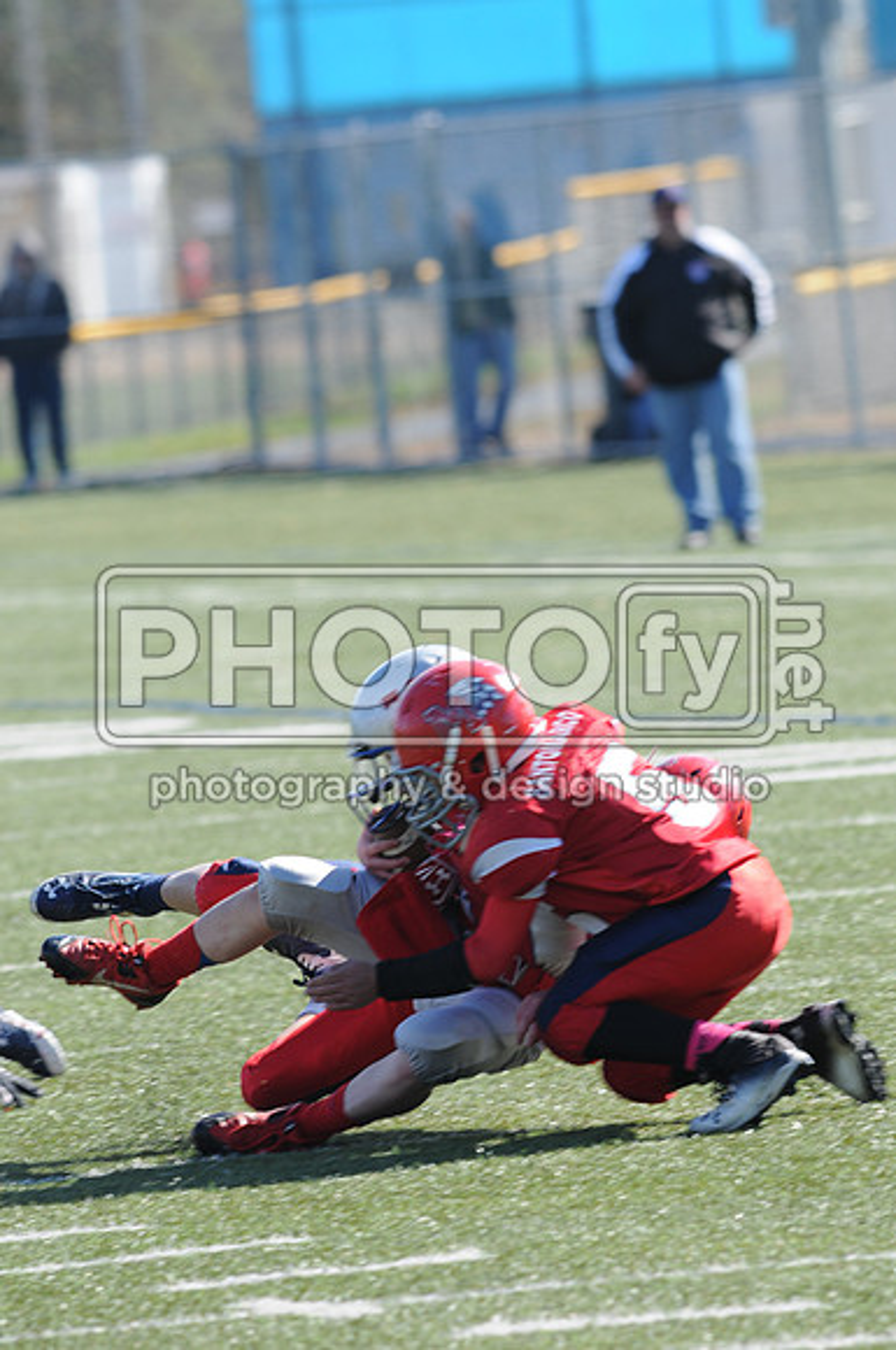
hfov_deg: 3.0
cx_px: 448
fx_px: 16849
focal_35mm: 450
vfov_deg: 4.6
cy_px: 675
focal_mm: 300
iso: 200
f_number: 5.6
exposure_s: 1/500
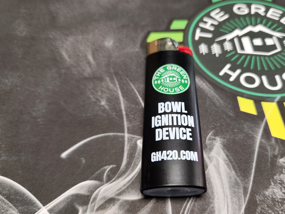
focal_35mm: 27
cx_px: 164
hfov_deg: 65.0
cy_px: 115
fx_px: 222
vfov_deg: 51.3
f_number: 1.8
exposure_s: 1/120
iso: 400
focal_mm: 5.4
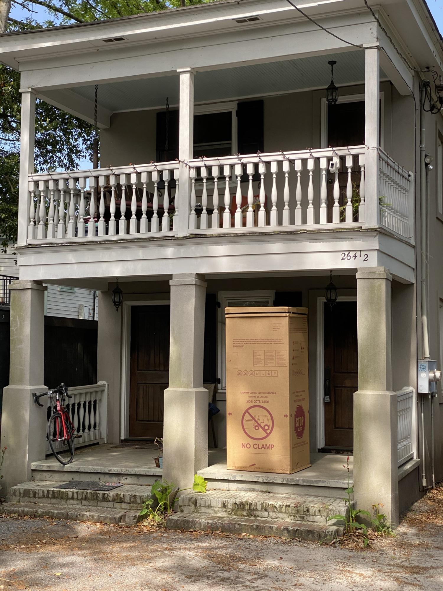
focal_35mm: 52
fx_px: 887
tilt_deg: +3.1
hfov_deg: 28.0
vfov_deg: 36.8
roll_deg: +0.3
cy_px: 296
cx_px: 222
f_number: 2
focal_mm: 6
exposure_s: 1/361
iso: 20
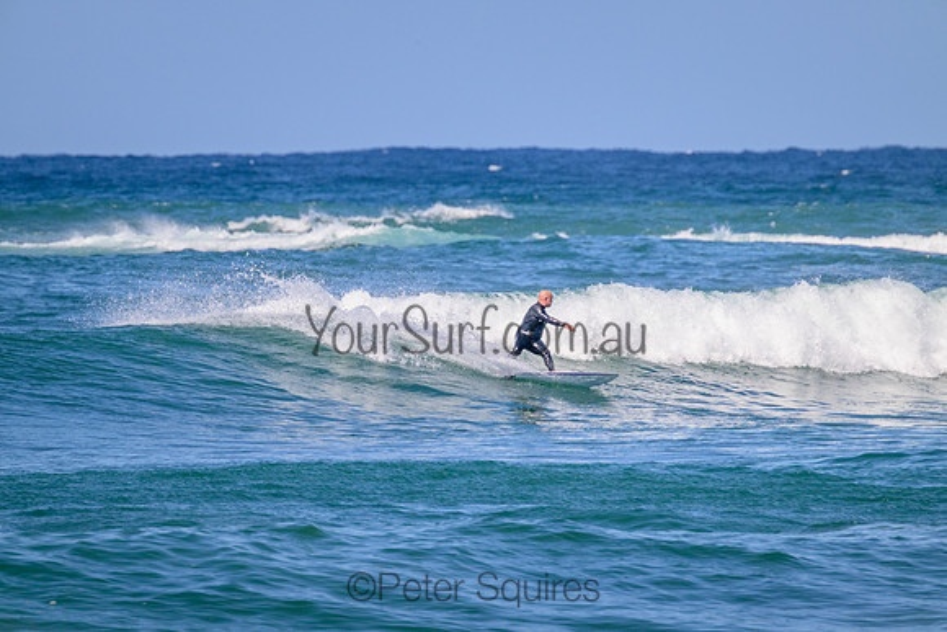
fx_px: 21048
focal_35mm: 800
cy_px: 316
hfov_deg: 2.6
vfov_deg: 1.7
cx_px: 474
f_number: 11
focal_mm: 800
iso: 1100
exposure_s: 1/2000
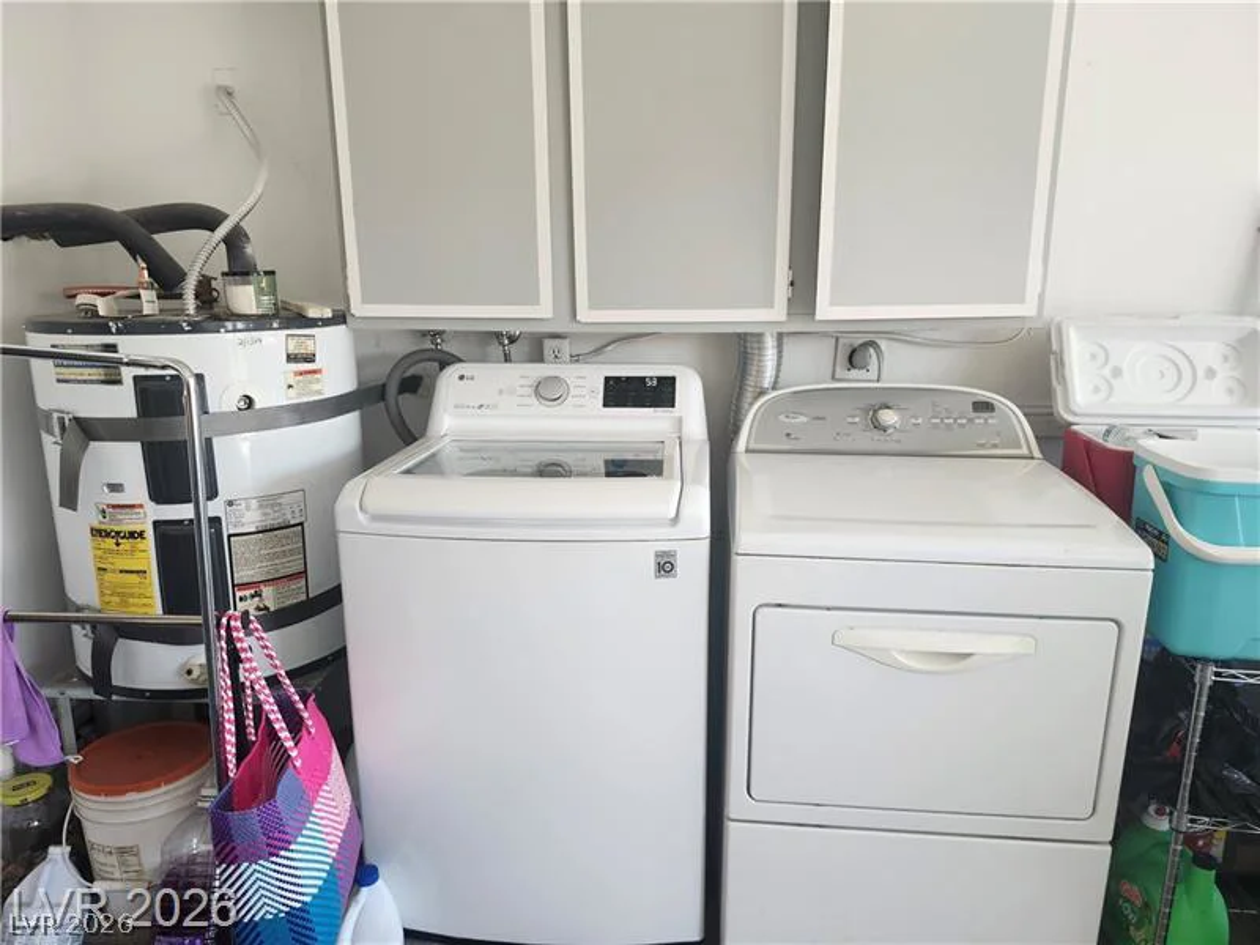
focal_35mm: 23
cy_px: 472
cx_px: 630
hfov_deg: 73.9
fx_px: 837
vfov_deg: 58.9
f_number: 1.8
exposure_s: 1/180
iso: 160
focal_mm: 5.54
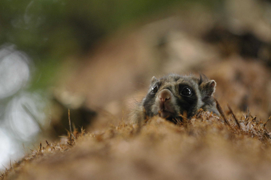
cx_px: 136
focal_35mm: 750
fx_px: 5639
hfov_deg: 2.8
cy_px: 90
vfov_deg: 1.8
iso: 640
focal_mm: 500
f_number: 6.3
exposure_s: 1/25
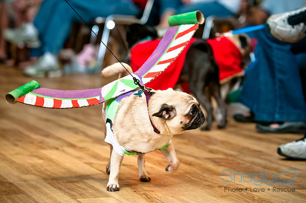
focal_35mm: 150
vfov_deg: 9.1
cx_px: 153
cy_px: 102
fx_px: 1273
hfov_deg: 13.7
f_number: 3.5
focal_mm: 100
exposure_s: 1/200
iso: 200
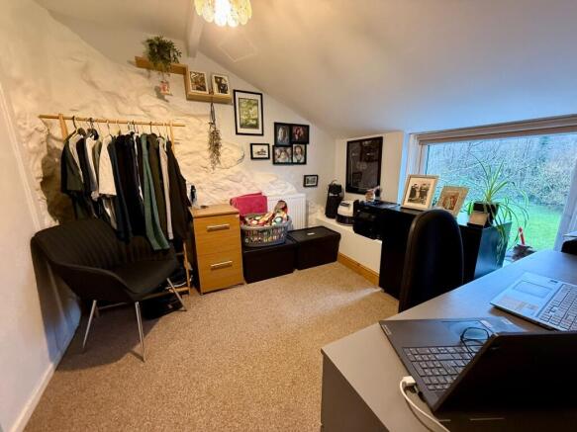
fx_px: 233
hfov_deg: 102.1
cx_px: 288
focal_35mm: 14
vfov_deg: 85.7
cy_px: 216
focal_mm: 2.22
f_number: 2.2
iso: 400
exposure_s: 1/50
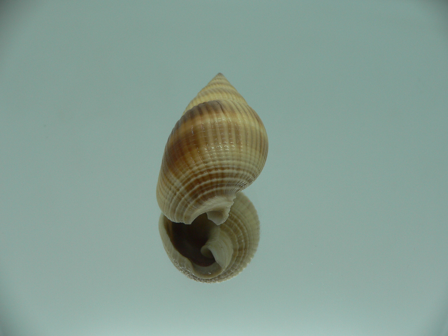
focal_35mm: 35
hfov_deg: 52.6
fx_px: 453
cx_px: 224
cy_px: 168
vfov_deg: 40.7
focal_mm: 4.6
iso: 80
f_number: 2.8
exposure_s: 1/60
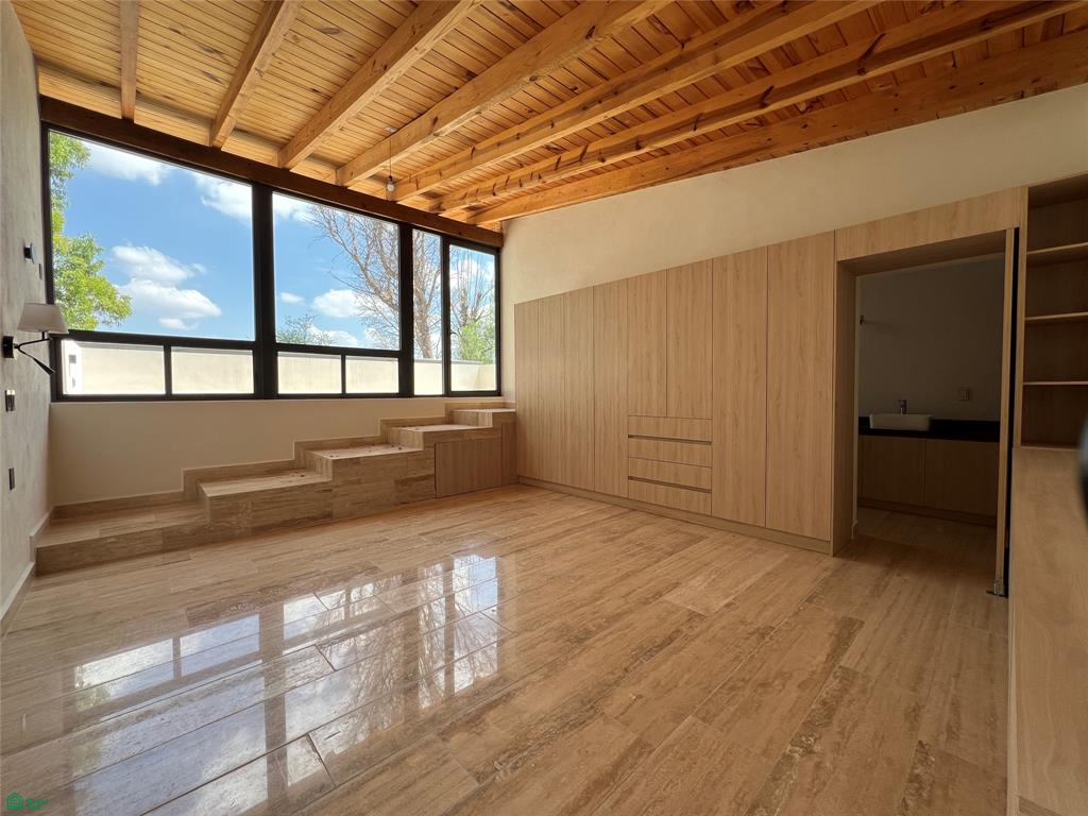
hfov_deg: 106.2
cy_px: 408
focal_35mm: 13
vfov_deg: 89.9
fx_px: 409
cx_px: 544
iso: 32
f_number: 1.8
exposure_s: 1/199
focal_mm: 1.57
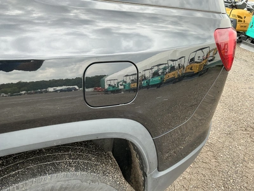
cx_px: 127
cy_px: 96
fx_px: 205
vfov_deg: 49.7
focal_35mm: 28
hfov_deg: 63.4
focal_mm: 3
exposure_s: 1/122
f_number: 1.8
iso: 25
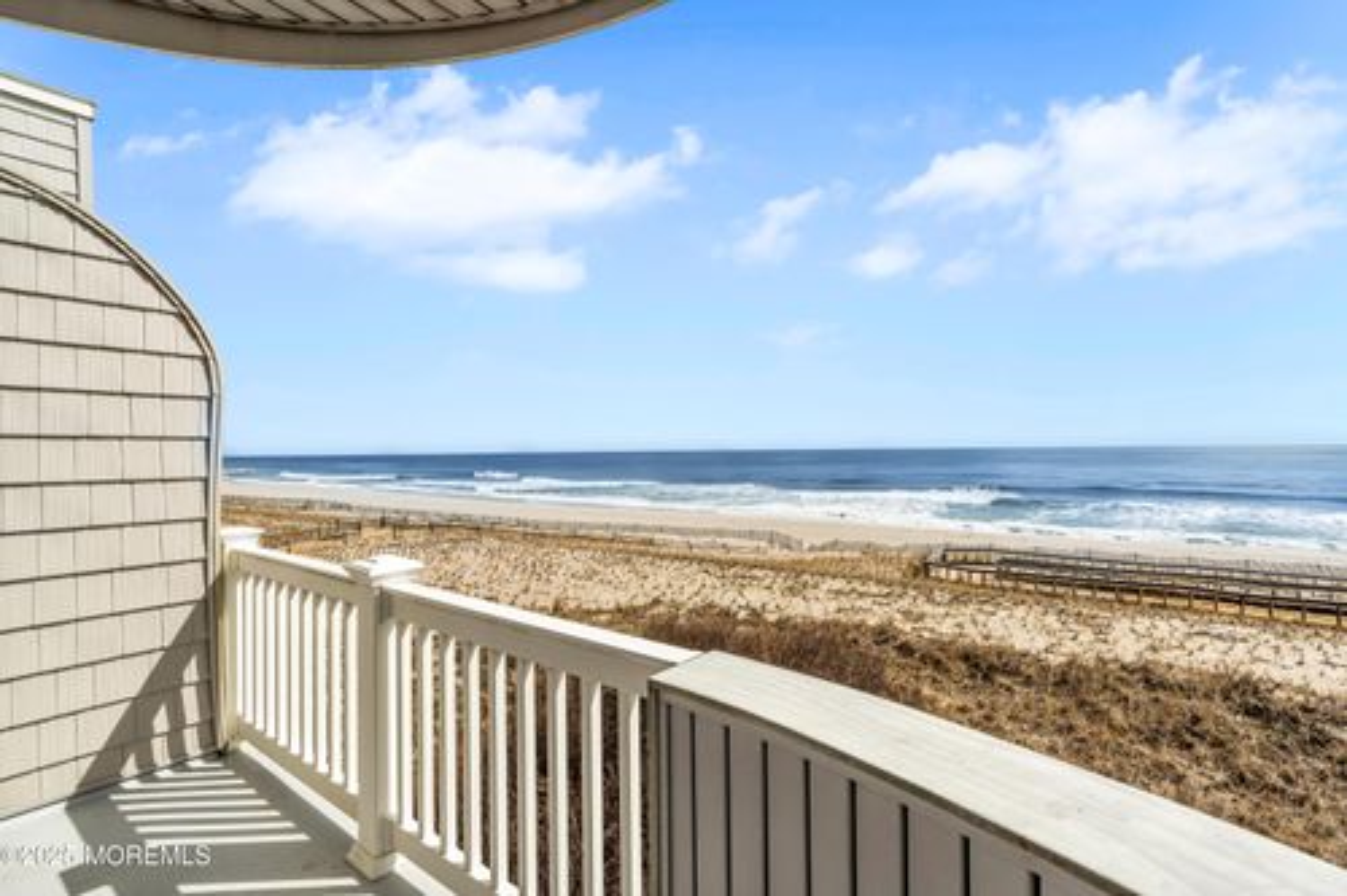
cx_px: 674
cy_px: 448
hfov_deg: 96.8
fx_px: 598
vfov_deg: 73.7
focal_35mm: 16
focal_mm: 16
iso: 200
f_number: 8
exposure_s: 1/640
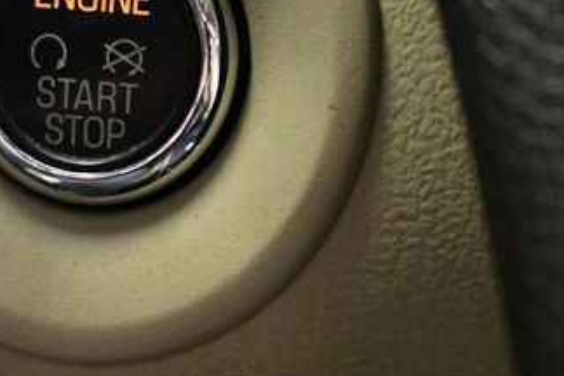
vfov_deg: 8.5
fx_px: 2538
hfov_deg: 12.6
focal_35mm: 162
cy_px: 75
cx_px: 101
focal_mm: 55
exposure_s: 1/60
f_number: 5.6
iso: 12800
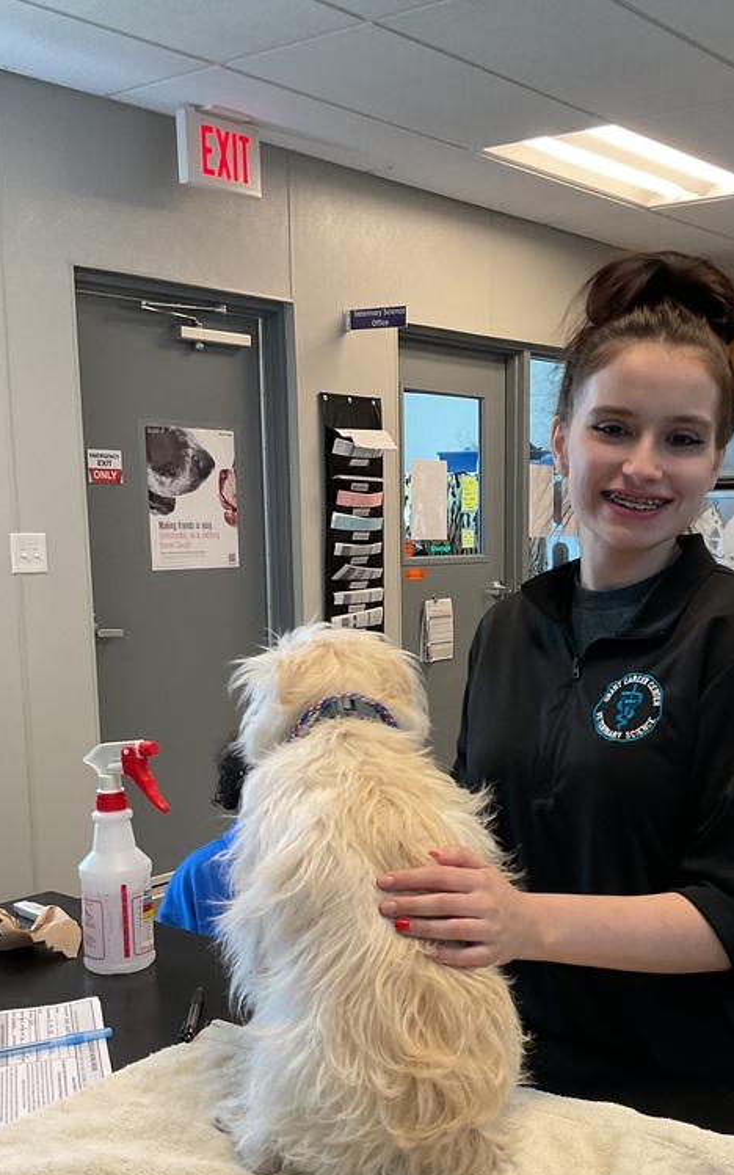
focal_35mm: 42
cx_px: 497
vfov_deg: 46.7
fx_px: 1345
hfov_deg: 30.3
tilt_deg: -10.2
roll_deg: +0.7
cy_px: 740
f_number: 1.8
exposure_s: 1/60
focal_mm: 3
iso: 64
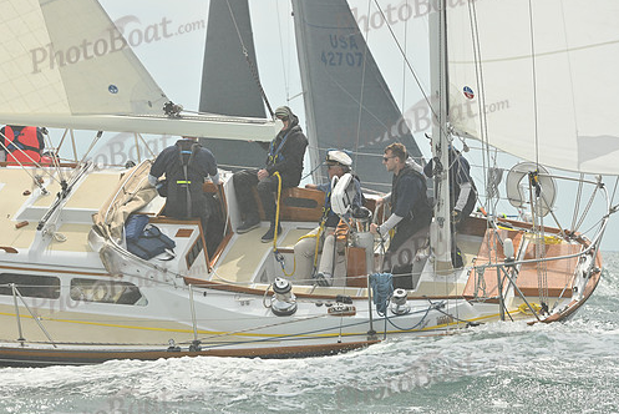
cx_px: 270
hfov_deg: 17.2
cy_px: 204
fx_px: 2047
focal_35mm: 119
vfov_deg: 11.5
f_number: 10
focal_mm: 102
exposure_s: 1/1250
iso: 320
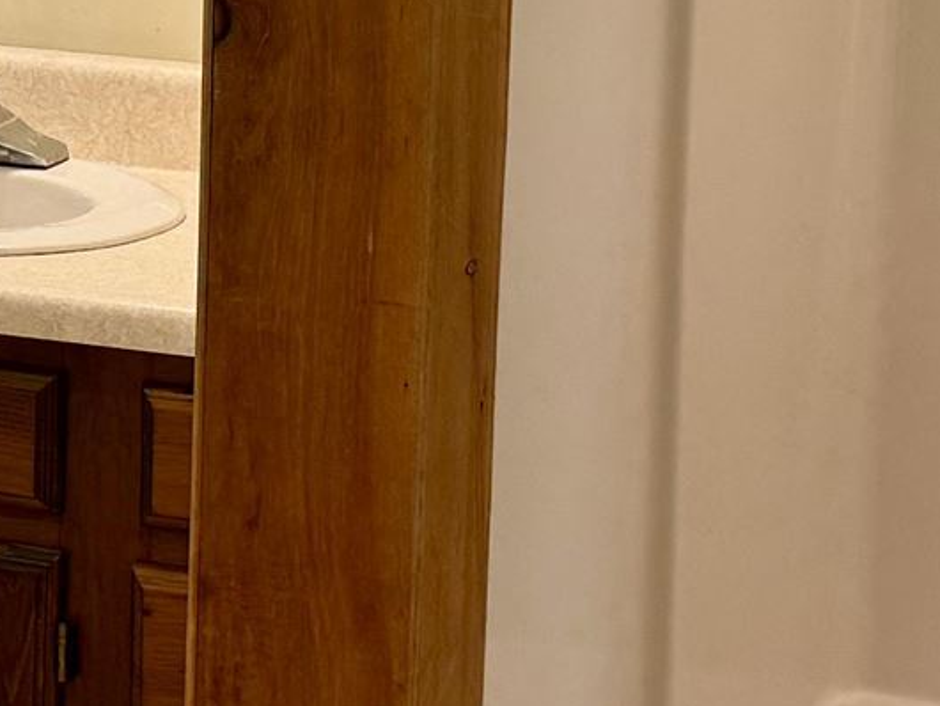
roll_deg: -1.8
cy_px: 20
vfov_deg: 10.6
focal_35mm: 139
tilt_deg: -8.7
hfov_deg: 14.1
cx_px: 158
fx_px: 3776
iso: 160
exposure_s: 1/120
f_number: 1.78
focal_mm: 6.76
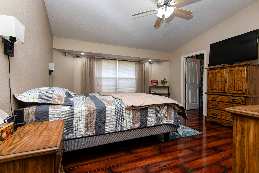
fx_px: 115
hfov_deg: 96.7
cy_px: 86
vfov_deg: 73.8
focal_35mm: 16
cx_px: 130
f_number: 6.3
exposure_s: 1/40
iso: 200
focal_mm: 16
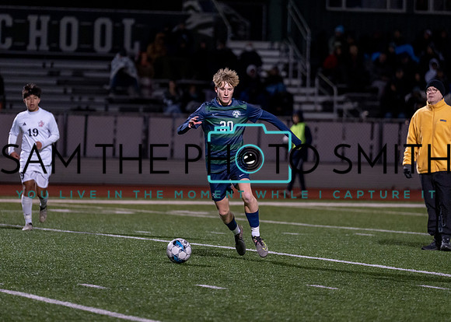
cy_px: 125
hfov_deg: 7.7
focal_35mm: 263
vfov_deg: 5.5
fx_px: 3363
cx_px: 206
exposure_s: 1/1000
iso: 2500
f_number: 2.8
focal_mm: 200
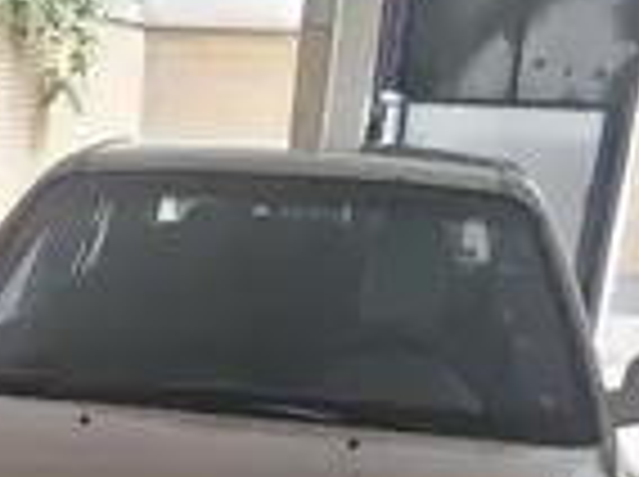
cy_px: 693
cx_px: 76
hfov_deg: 25.9
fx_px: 1345
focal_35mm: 73
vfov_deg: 18.1
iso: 250
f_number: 1.8
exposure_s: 1/100
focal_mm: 5.54
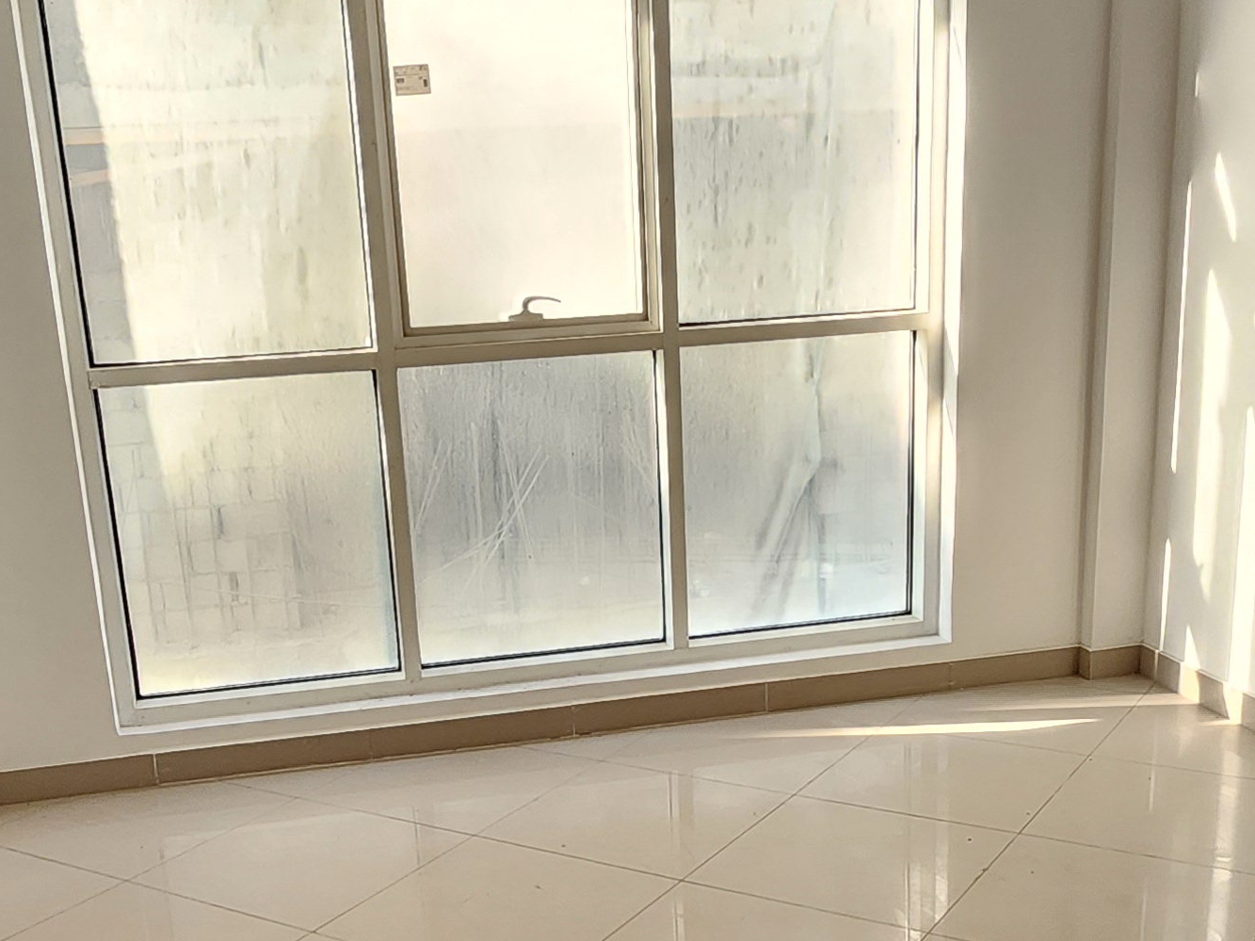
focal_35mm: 39
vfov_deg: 35.9
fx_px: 1414
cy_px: 711
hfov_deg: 47.9
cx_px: 605
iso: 320
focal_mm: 2.2
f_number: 2.2
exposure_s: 1/40
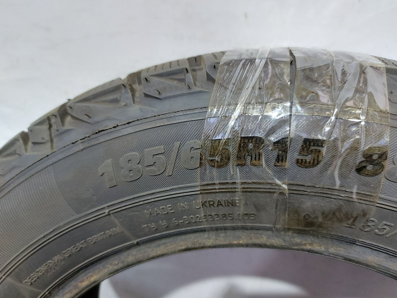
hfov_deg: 71.6
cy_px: 149
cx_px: 198
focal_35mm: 24
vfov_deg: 56.8
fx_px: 275
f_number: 1.8
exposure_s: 1/25
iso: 250
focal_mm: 5.23
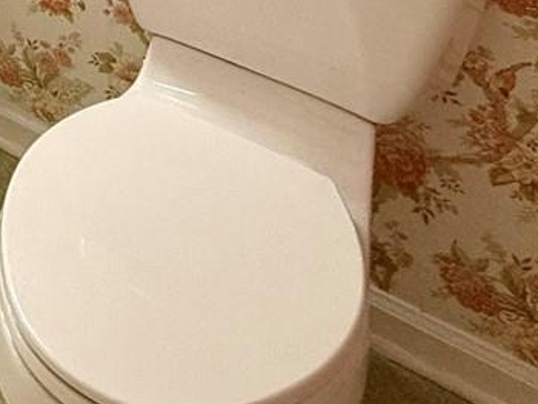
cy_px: -404
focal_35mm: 64
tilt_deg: -10.3
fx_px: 995
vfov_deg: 17.0
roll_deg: +0.6
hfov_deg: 23.6
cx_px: -287
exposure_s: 1/99
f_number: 2.2
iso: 320
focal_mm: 2.22
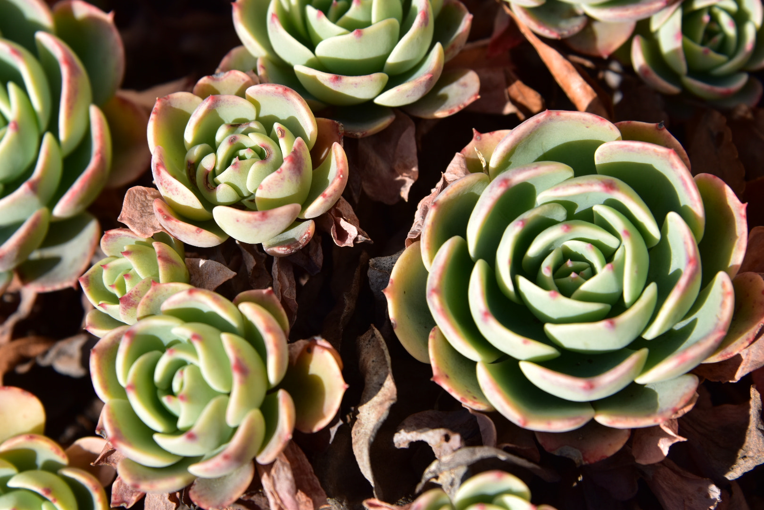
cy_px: 255
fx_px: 4297
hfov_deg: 10.2
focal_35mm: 202
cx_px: 382
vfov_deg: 6.8
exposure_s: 1/500
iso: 200
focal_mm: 135
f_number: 8
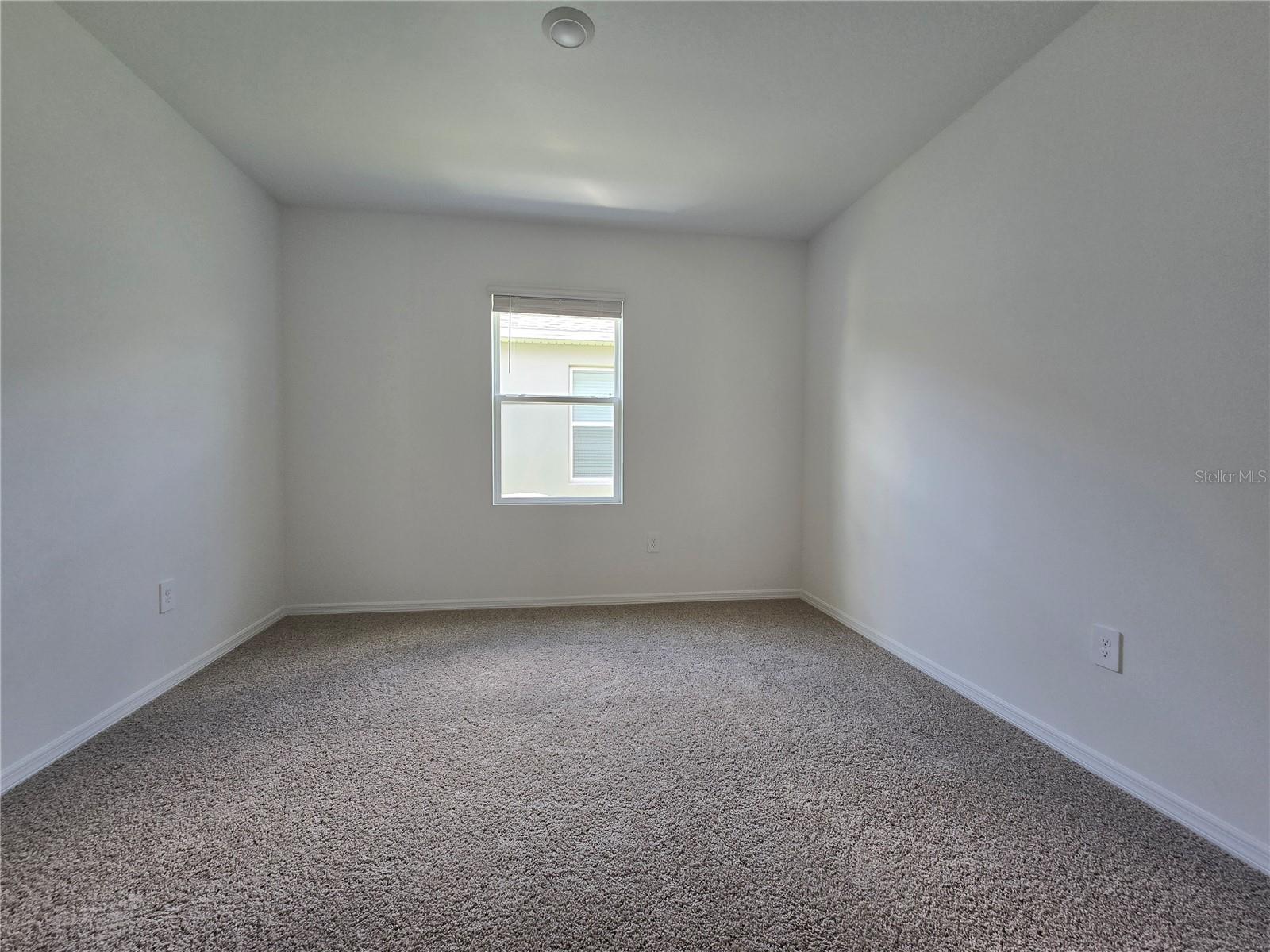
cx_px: 635
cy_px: 476
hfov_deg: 106.2
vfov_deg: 89.9
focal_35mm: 13
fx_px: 477
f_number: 2.2
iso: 80
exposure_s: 1/60
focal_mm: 2.2
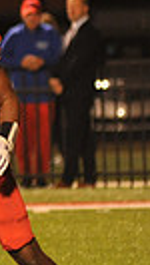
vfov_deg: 2.4
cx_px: -270
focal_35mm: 913
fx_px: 6444
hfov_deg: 1.3
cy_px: 112
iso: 2000
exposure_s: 1/200
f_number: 3.2
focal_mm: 200
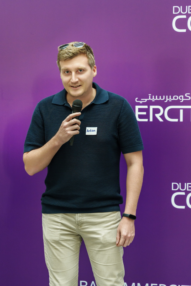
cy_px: 143
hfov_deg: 13.0
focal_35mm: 105
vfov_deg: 19.5
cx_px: 96
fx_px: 836
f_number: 2.8
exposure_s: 1/160
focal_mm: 70
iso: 800
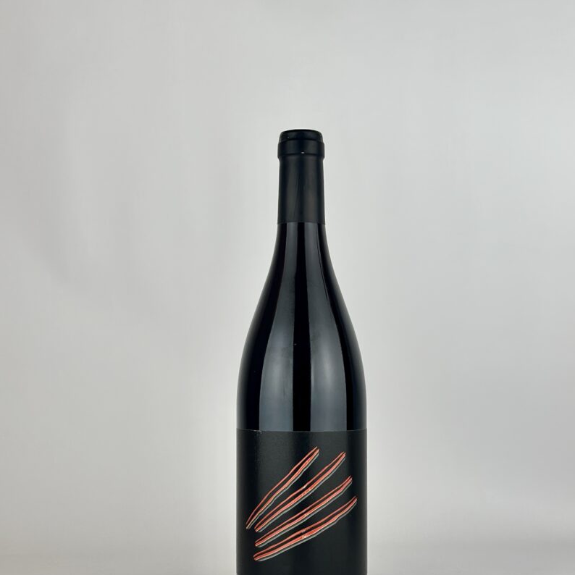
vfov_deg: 29.9
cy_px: 362
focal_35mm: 57
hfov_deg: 30.0
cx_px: 289
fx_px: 1071
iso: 80
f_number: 1.78
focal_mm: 6.86
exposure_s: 1/810
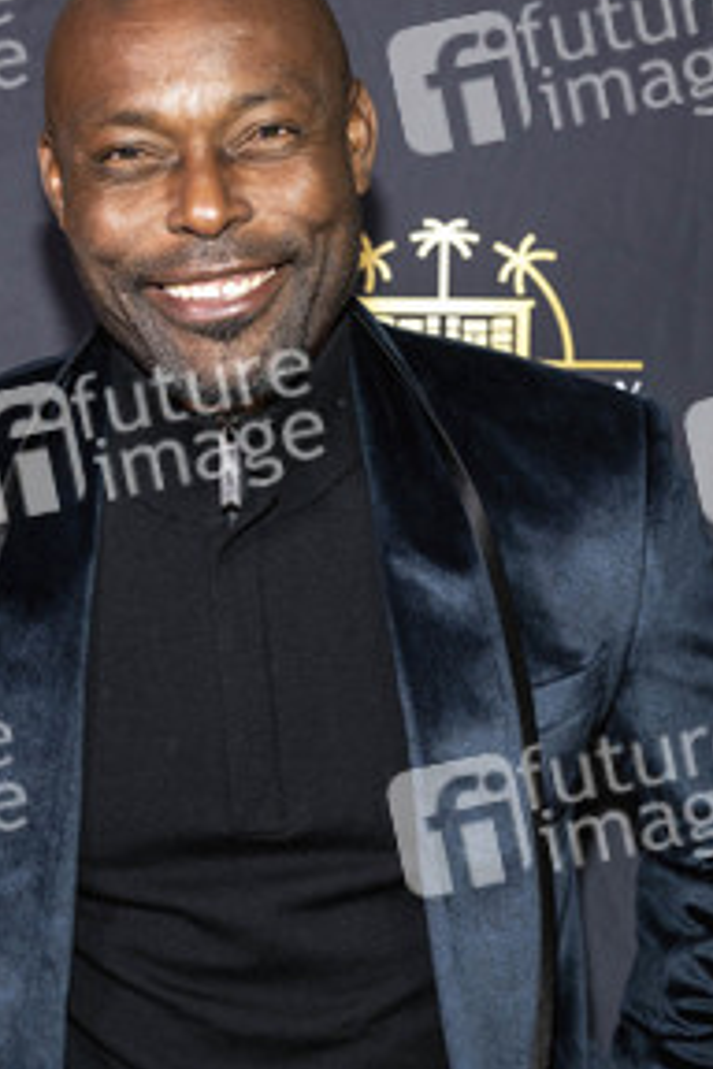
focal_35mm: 75
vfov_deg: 27.0
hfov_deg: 18.1
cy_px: 624
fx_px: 2228
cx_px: 241
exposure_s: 1/200
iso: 800
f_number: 5.6
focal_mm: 54
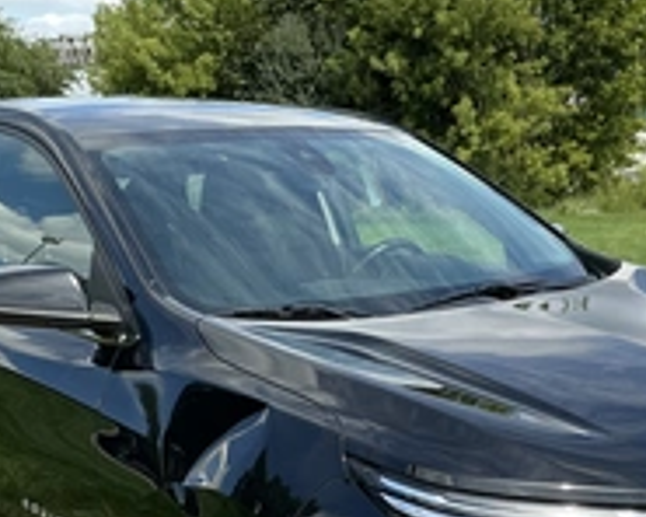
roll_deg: +0.3
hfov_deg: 31.9
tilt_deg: -16.4
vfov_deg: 24.7
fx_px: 1128
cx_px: 353
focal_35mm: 59
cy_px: 510
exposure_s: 1/816
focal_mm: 3
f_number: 1.8
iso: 25
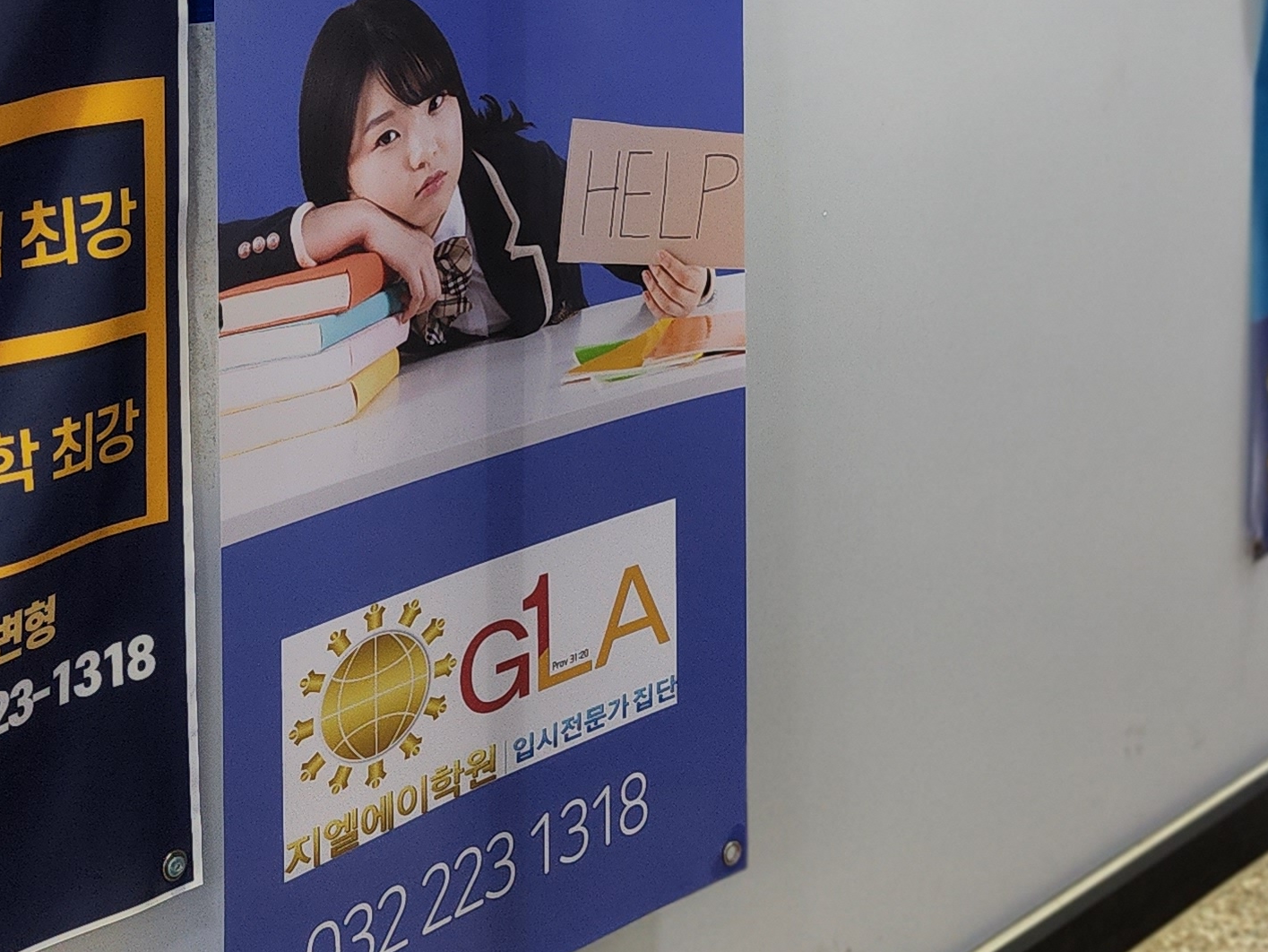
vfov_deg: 21.8
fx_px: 2382
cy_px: 7
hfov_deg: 29.8
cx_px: 716
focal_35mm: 65
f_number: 1.8
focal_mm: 6.4
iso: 160
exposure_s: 1/60
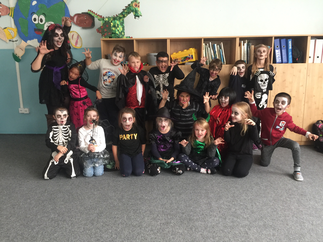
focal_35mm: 29
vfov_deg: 48.2
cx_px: 162
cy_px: 121
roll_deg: -0.7
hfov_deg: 61.7
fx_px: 271
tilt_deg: -11.3
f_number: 2.2
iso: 100
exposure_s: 1/10
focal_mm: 4.15
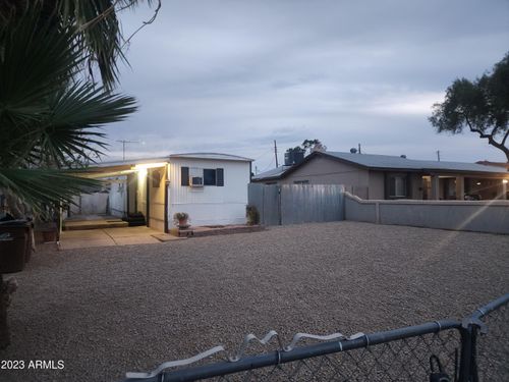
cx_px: 254
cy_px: 191
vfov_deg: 58.9
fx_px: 338
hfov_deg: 73.9
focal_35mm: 23
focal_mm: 6.4
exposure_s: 1/30
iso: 640
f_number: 1.8
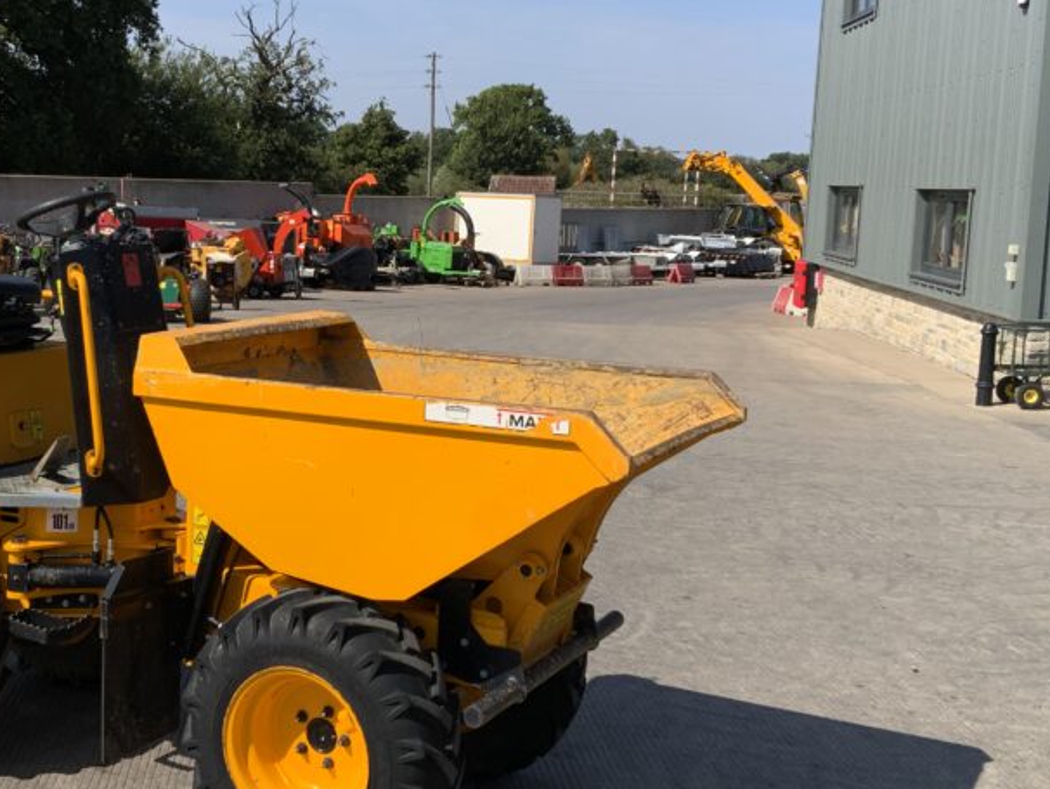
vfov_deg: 29.7
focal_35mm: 49
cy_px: 359
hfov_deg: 38.5
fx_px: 1487
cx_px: 369
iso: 20
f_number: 1.8
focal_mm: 3
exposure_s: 1/2058
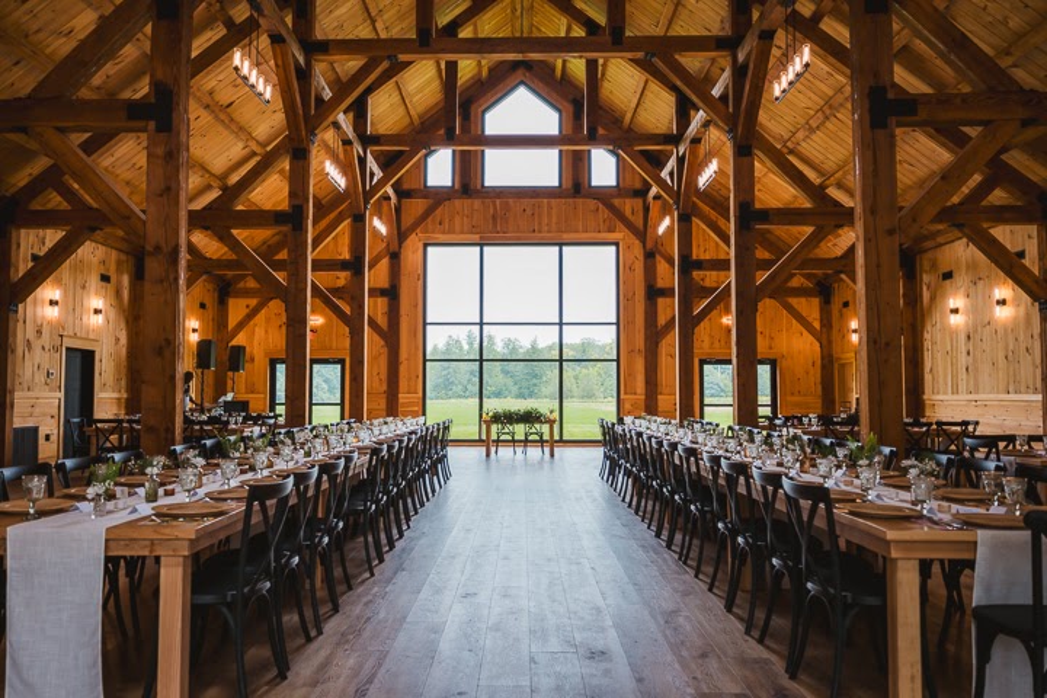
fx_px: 797
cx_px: 503
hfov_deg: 66.6
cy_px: 346
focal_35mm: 27
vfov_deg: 47.3
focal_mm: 26
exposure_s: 1/200
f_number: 4
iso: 250
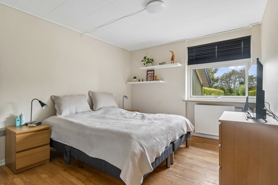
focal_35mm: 20
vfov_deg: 63.2
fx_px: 151
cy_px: 92
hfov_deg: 85.4
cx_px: 139
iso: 200
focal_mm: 13
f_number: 8
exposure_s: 1/5
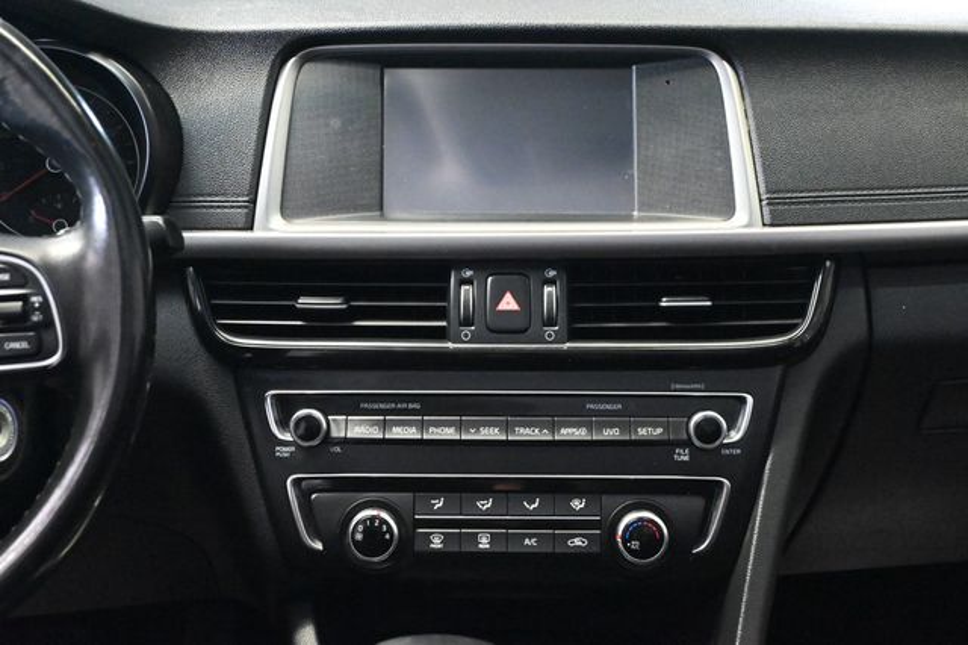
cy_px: 322
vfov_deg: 21.5
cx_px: 484
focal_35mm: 63
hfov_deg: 31.9
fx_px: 1693
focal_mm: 42
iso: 12800
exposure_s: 1/25
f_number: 5.6
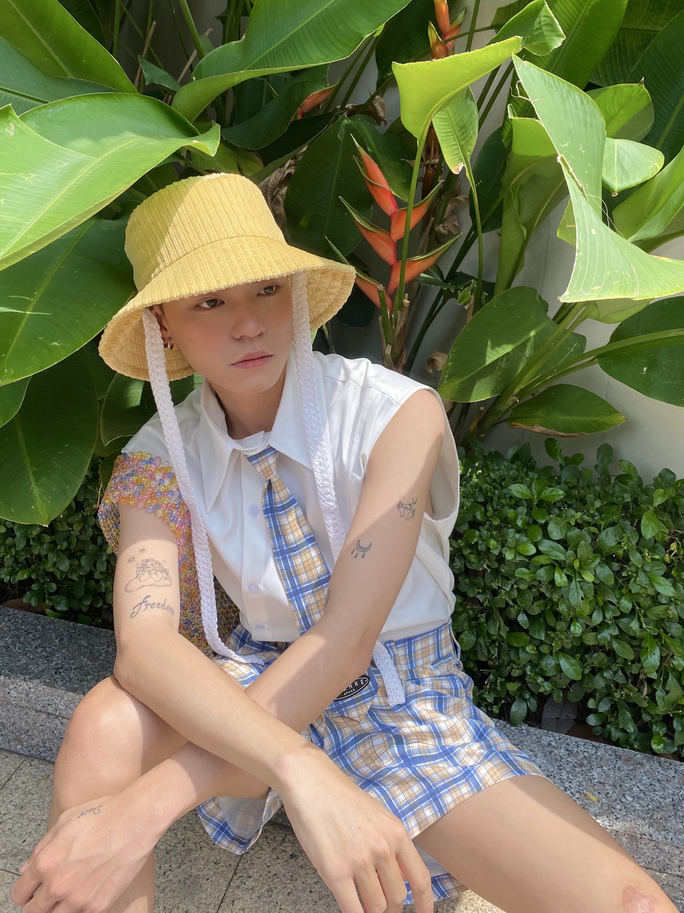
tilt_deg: -19.1
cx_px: 342
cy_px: 456
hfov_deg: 53.1
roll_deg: -3.6
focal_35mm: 26
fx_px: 685
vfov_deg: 67.3
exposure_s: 1/1072
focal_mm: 4.25
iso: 32
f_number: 1.8
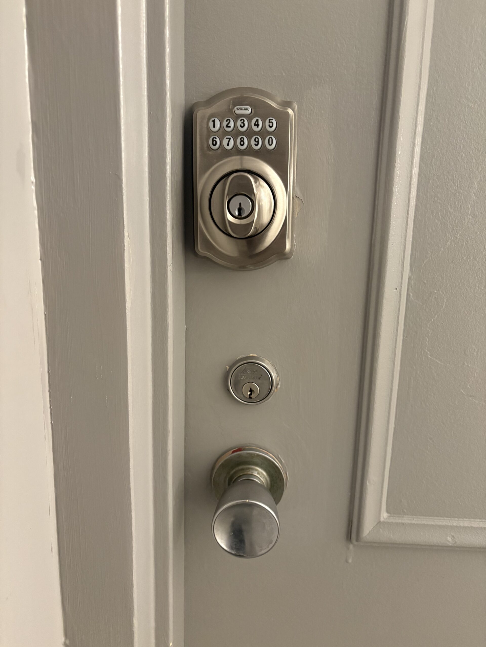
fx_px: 487
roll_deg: -1.1
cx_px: 243
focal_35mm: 26
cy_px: 324
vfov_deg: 67.3
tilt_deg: -11.4
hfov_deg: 53.1
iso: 500
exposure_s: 1/30
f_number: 1.6
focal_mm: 5.96
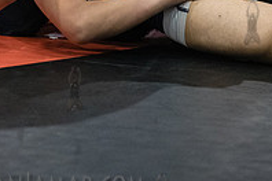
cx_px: 74
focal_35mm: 193
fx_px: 1458
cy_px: -46
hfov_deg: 10.6
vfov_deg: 7.1
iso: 8000
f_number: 3.2
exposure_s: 1/500
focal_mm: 66
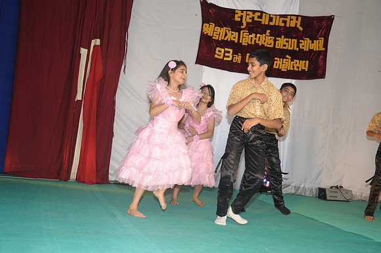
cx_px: 190
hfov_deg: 31.9
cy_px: 126
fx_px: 666
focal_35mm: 63
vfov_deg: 21.5
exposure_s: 1/125
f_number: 5.6
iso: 320
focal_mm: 42
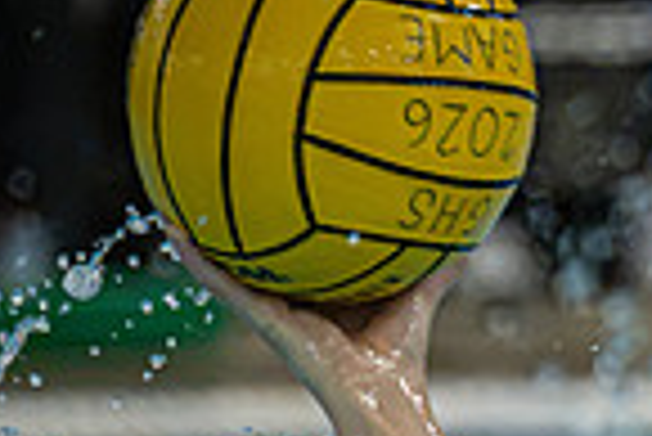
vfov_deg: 1.3
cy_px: 837
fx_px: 19543
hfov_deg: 1.9
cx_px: 1687
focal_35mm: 1078
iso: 8000
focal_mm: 200
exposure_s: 1/1000
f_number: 4
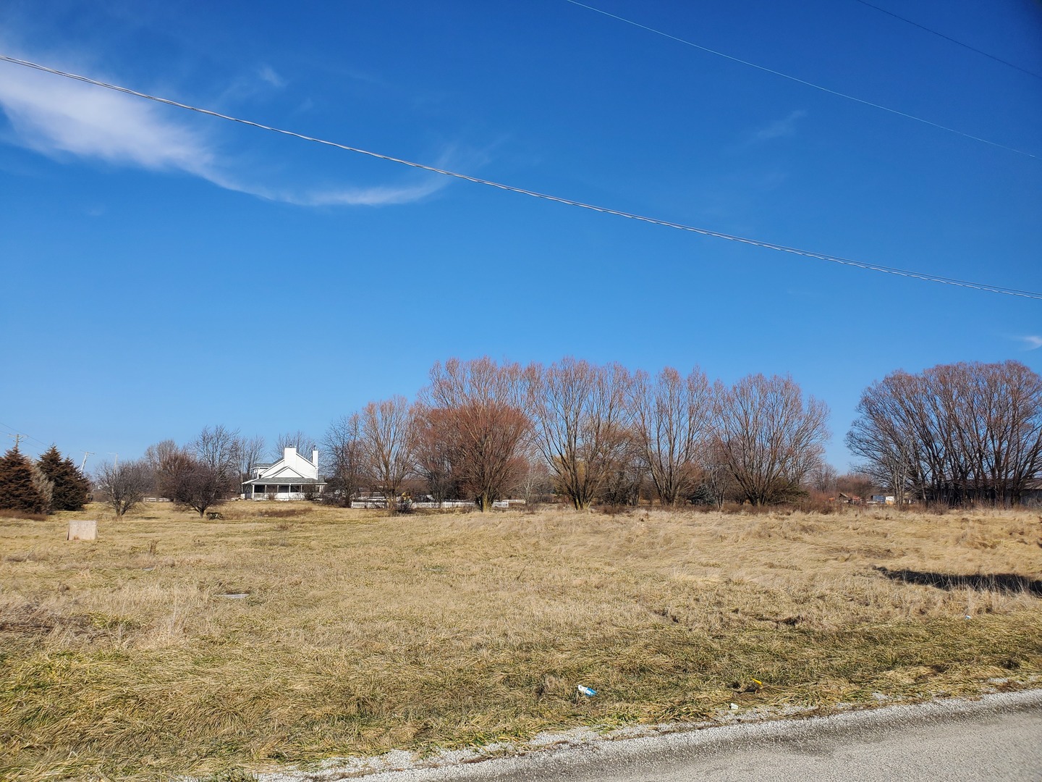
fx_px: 783
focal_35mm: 26
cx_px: 521
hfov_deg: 67.3
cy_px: 391
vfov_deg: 53.1
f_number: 2.4
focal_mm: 4.3
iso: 50
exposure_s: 1/2032
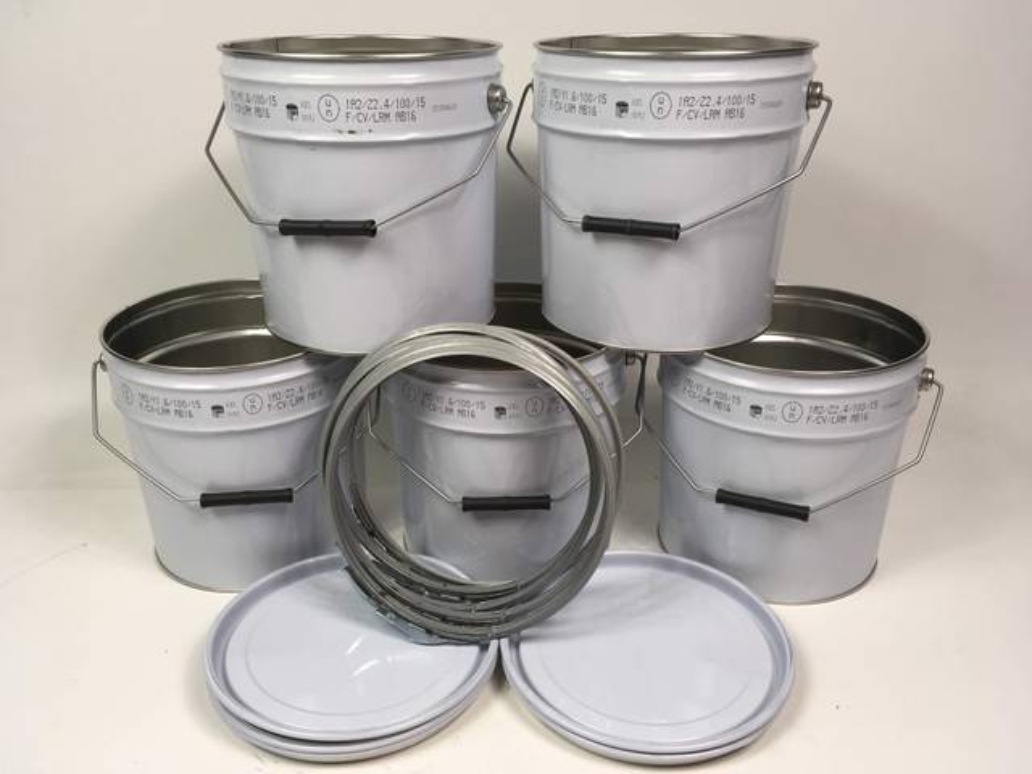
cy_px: 387
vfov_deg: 48.2
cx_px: 516
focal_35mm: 29
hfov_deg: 61.7
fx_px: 865
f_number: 2.2
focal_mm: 4.15
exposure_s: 1/50
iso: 25
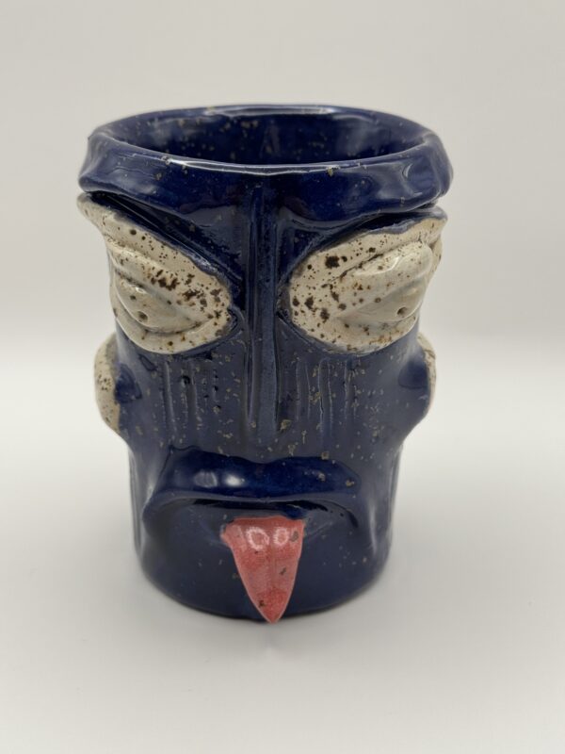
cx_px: 282
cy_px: 377
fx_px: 1045
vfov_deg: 39.7
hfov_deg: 30.3
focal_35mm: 48
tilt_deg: -21.7
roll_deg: -1.4
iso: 64
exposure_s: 1/219
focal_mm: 6.76
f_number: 1.78
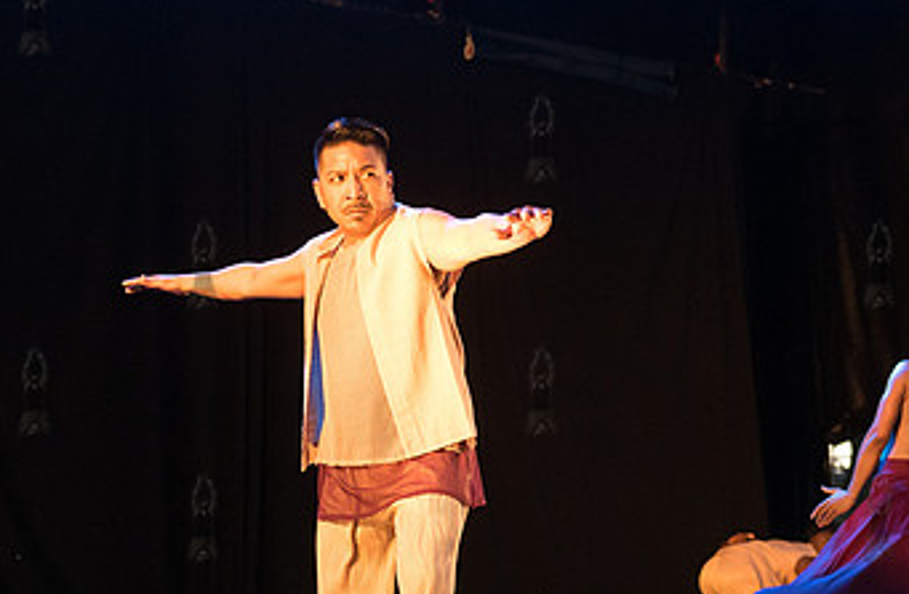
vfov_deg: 17.0
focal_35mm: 79
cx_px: 517
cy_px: 391
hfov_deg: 25.8
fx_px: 1983
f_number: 2.8
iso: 4000
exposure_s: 1/320
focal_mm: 40
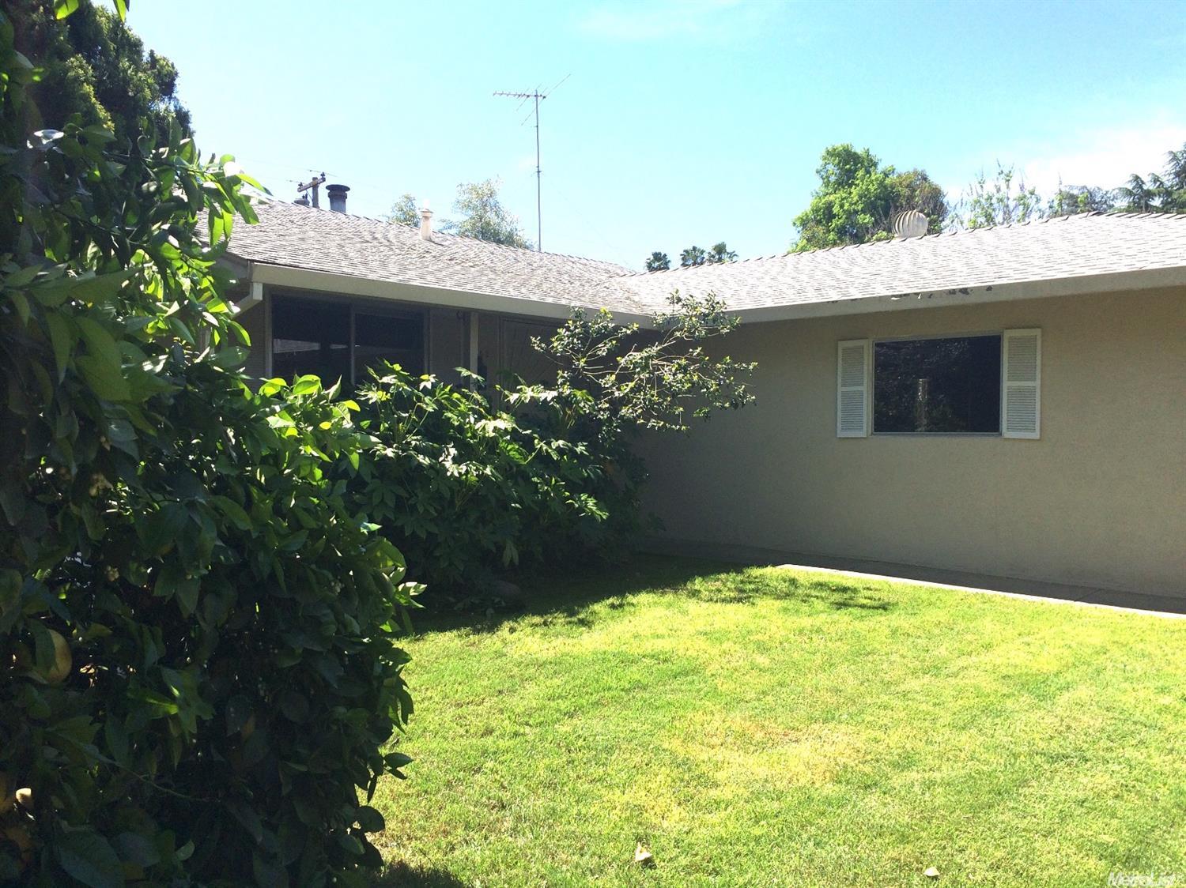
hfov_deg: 61.7
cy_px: 444
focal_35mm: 29
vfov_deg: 48.2
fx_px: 993
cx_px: 593
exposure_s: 1/1642
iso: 32
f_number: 2.2
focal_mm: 4.15
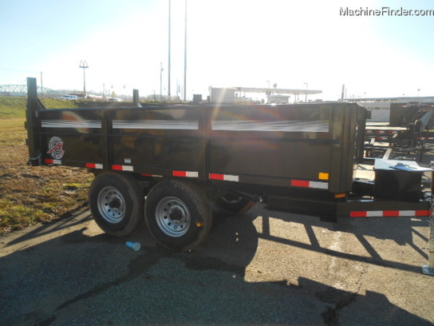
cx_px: 217
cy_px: 163
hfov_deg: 67.3
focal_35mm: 26
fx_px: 326
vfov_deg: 53.1
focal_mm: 4.6
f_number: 3.2
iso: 80
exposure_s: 1/500
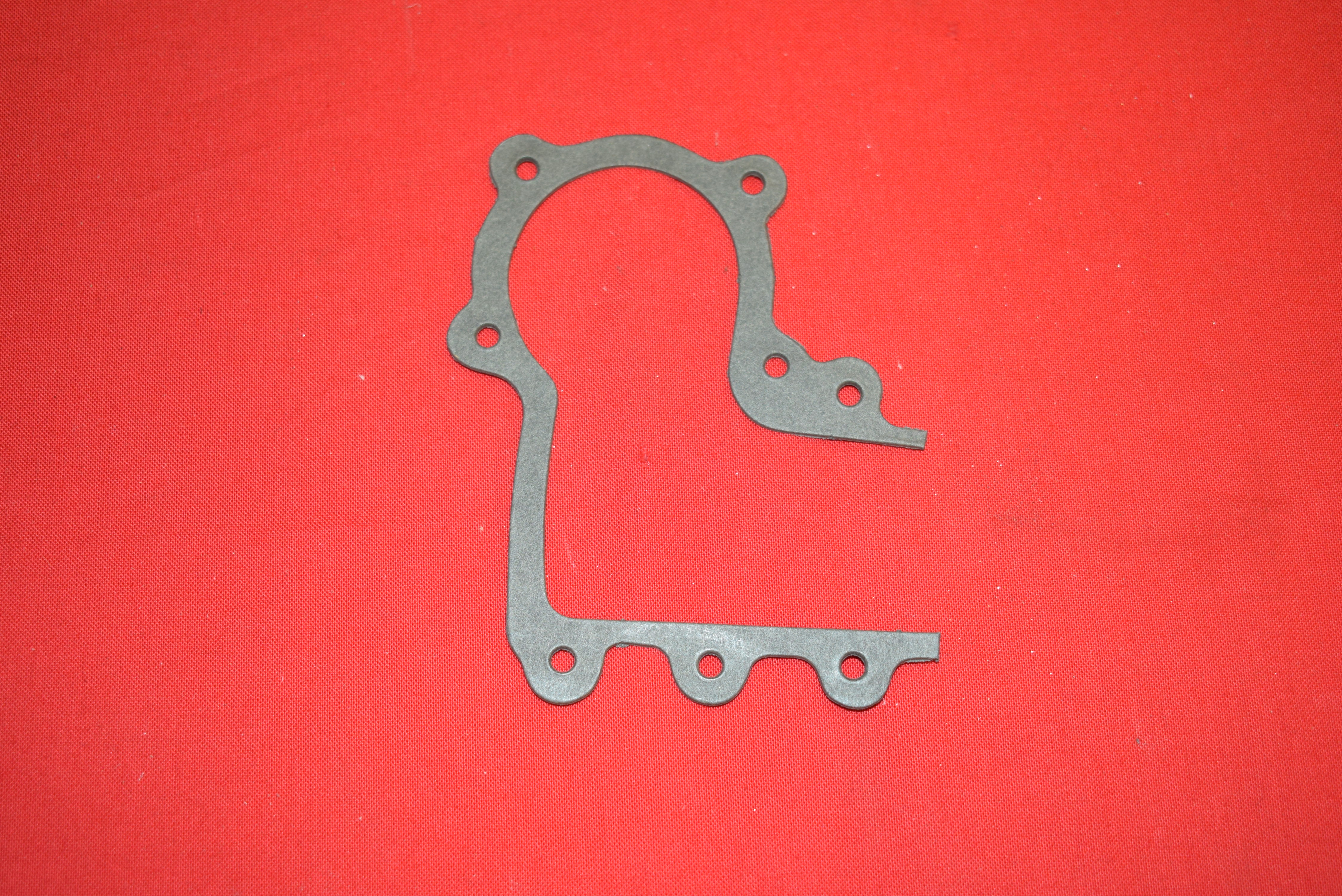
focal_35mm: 46
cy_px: 448
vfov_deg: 29.0
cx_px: 671
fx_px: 1734
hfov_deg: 42.3
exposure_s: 1/60
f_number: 5
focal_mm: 31
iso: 500
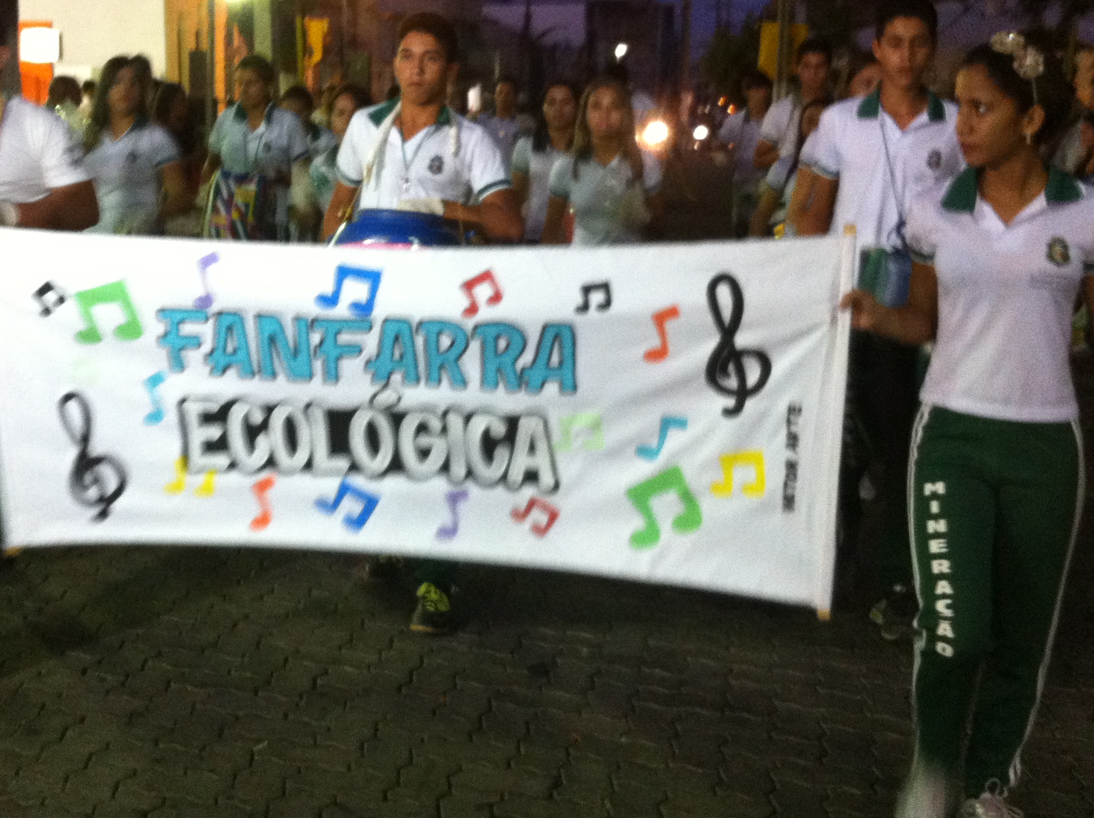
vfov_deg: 29.0
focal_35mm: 50
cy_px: 328
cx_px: 417
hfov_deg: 38.0
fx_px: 1578
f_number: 2.8
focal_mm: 3.85
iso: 320
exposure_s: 1/15
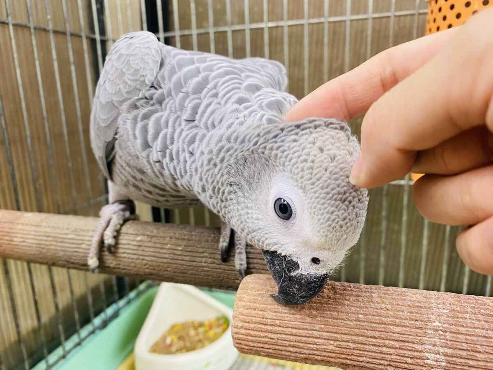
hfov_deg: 69.4
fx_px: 356
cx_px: 246
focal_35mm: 25
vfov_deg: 54.9
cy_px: 185
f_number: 1.8
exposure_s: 1/50
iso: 125
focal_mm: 4.25
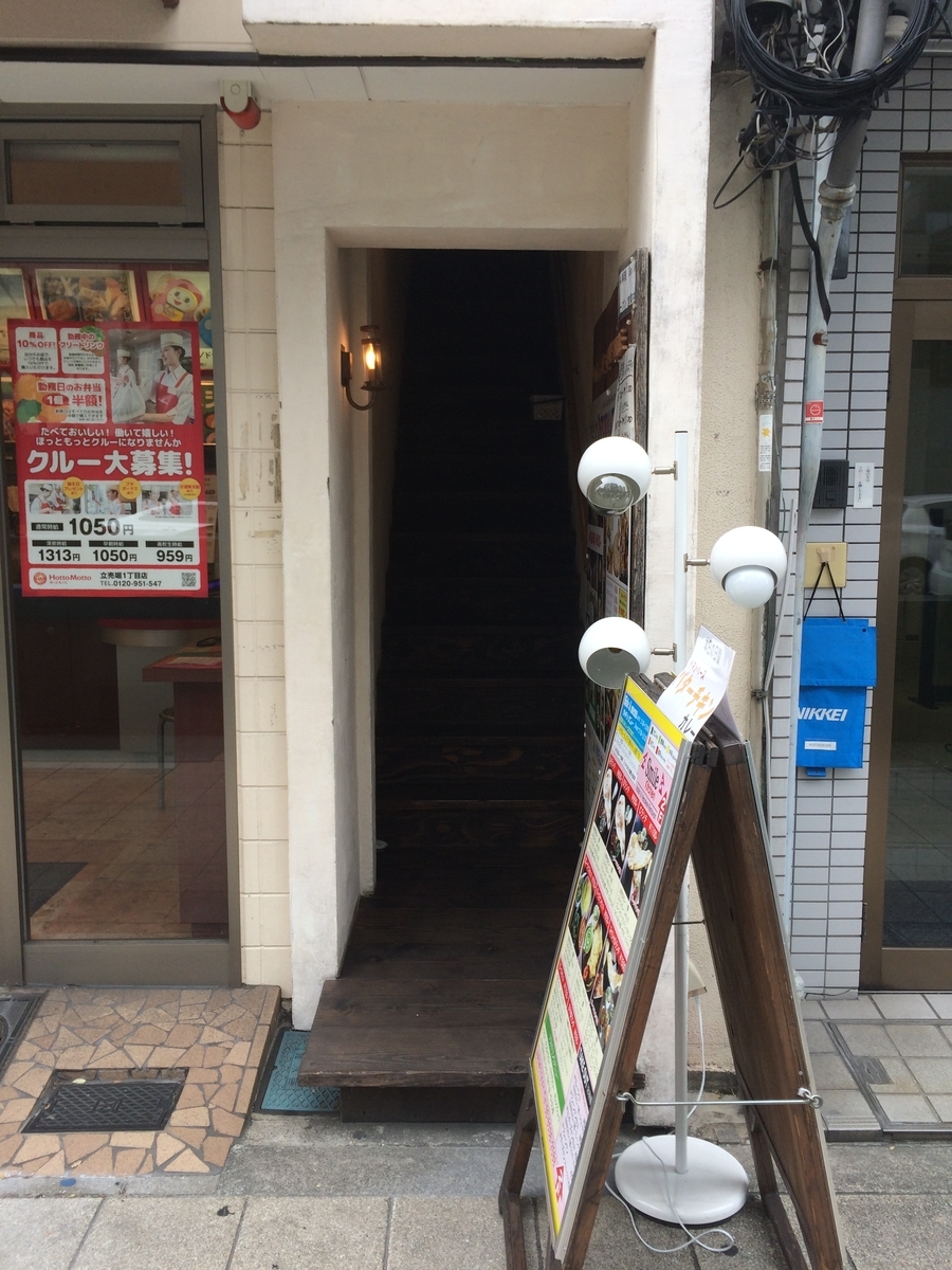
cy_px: 635
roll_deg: +2.4
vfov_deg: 61.7
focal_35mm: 29
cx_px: 476
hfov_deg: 48.2
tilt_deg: -6.9
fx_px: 1063
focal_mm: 4.15
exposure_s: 1/232
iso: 32
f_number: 2.2
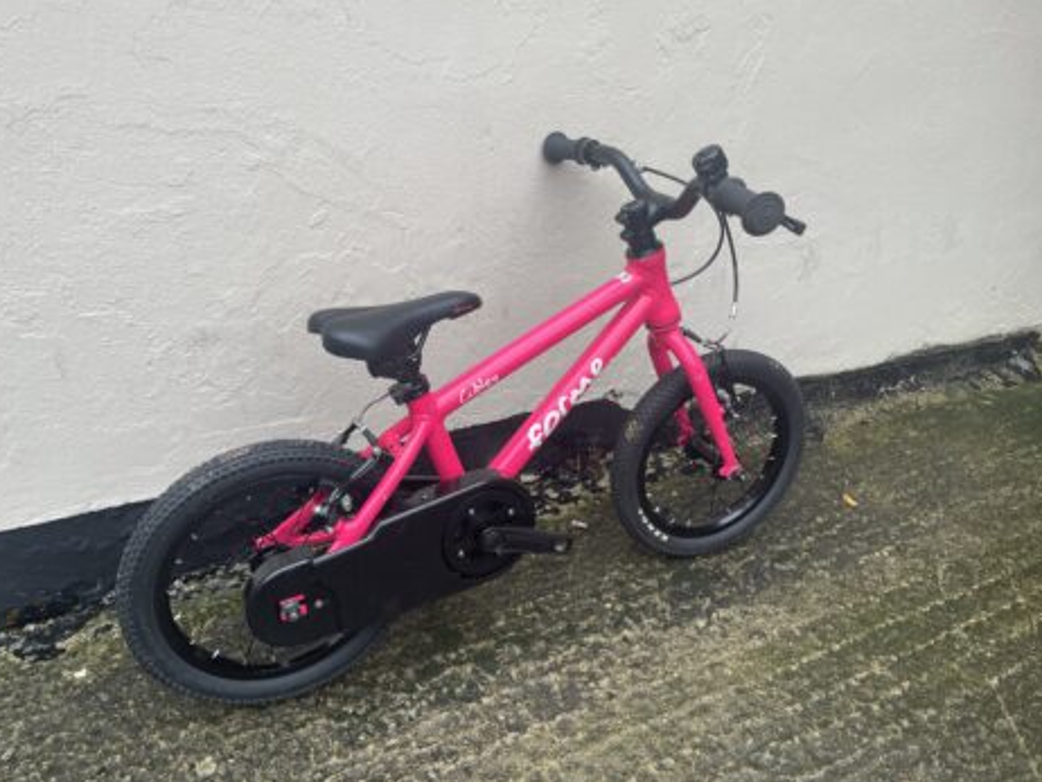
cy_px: 383
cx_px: 512
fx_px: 813
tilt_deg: -23.6
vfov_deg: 51.4
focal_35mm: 27
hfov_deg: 65.3
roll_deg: -1.8
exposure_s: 1/121
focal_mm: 4.2
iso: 64
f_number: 1.6
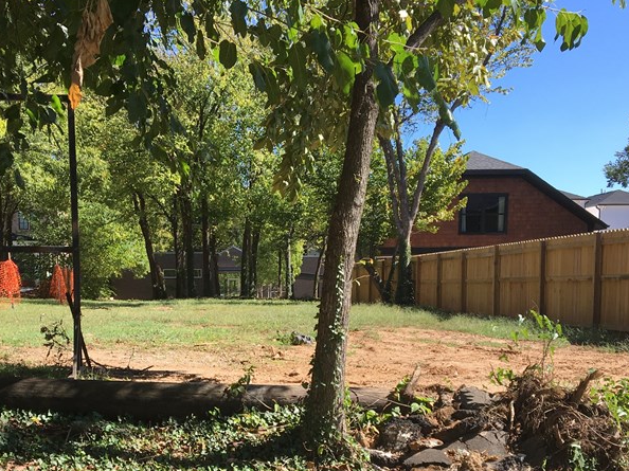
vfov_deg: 28.4
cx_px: 234
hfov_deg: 38.0
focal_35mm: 50
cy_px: 381
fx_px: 908
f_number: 2.2
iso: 25
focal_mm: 4.15
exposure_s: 1/746
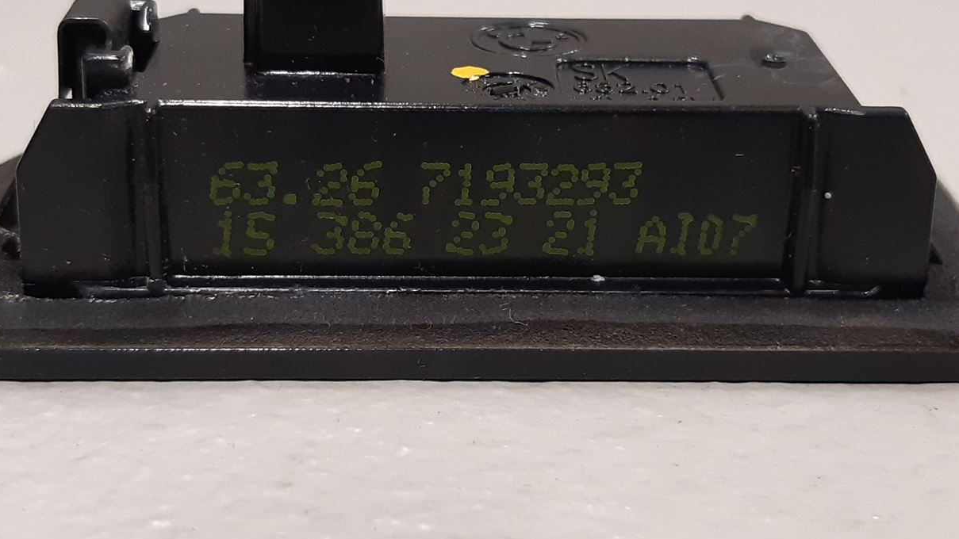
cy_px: 227
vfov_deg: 24.9
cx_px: 485
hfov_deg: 42.9
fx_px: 1221
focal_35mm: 48
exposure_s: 1/50
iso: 200
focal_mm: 3.93
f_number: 1.7
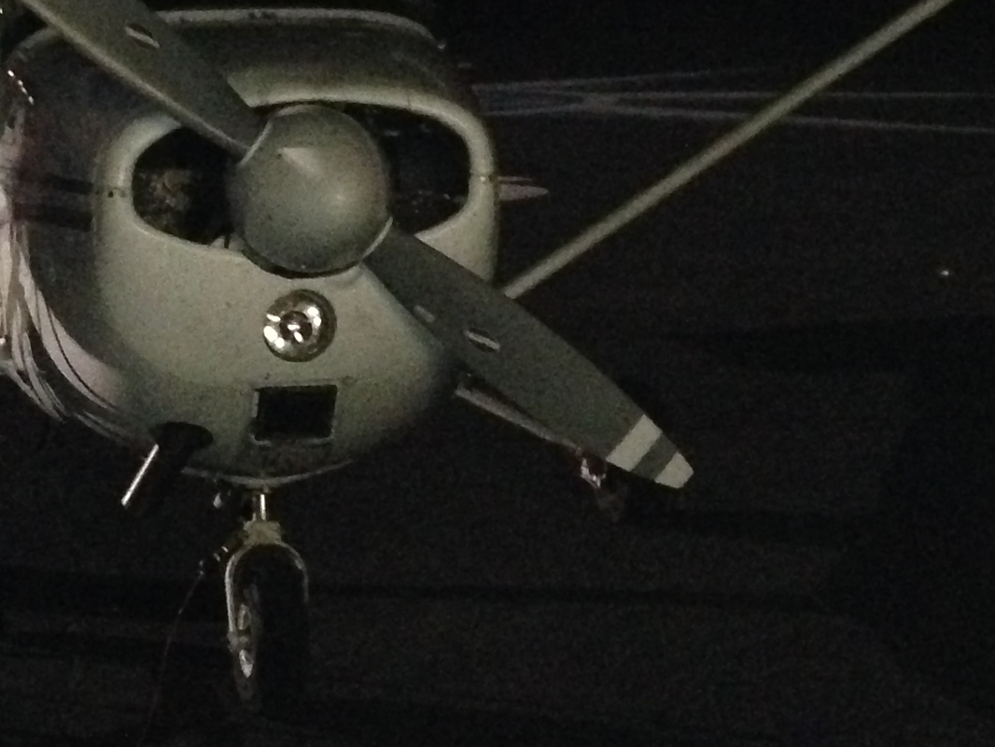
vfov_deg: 14.5
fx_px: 2904
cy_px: 92
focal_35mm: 101
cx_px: 210
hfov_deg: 19.3
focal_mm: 4.12
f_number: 2.4
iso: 800
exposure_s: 1/16
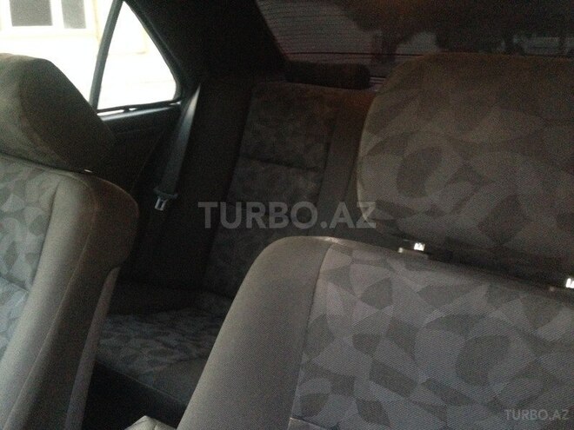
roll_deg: -1.2
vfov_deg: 42.9
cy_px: 215
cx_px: 287
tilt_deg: -23.6
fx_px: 547
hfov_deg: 55.4
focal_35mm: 33
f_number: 2.4
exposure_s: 1/15
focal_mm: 4.12
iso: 800
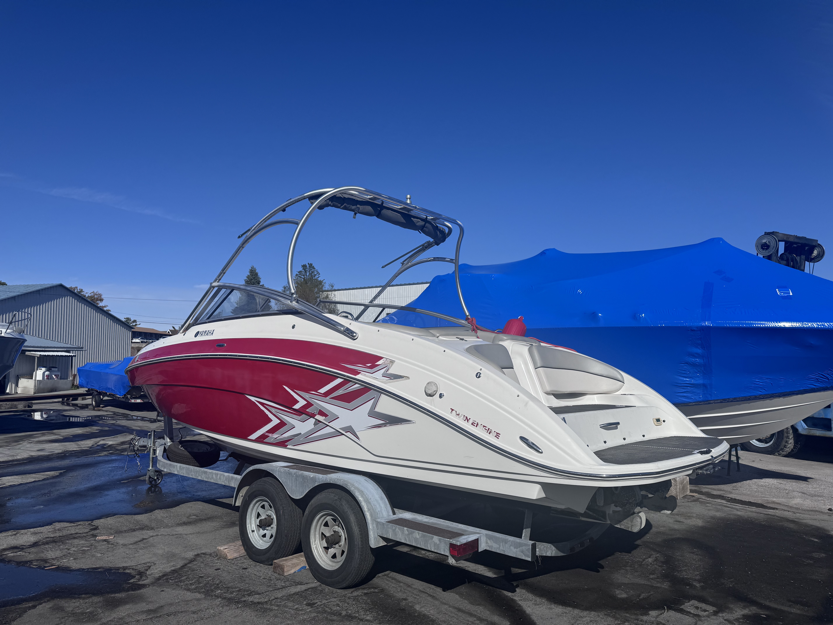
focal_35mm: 24
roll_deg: +1.8
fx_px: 578
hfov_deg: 71.6
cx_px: 416
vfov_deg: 56.8
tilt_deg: +4.2
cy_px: 312
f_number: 1.78
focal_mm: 6.76
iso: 80
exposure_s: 1/10417
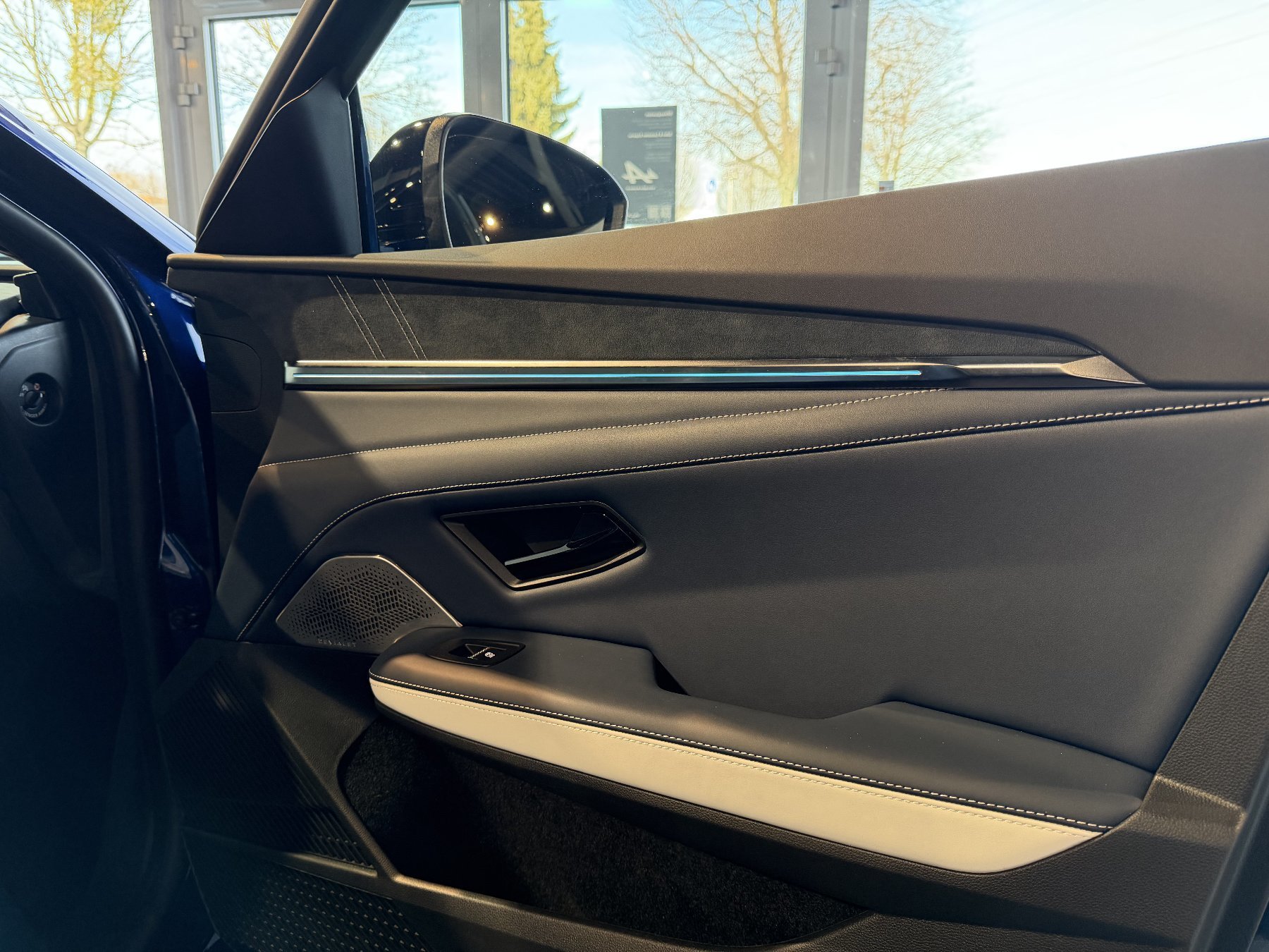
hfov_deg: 71.6
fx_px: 880
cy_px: 476
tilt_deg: -12.2
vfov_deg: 56.8
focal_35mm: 24
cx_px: 634
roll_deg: -0.8
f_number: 1.78
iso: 320
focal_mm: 6.76
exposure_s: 1/100
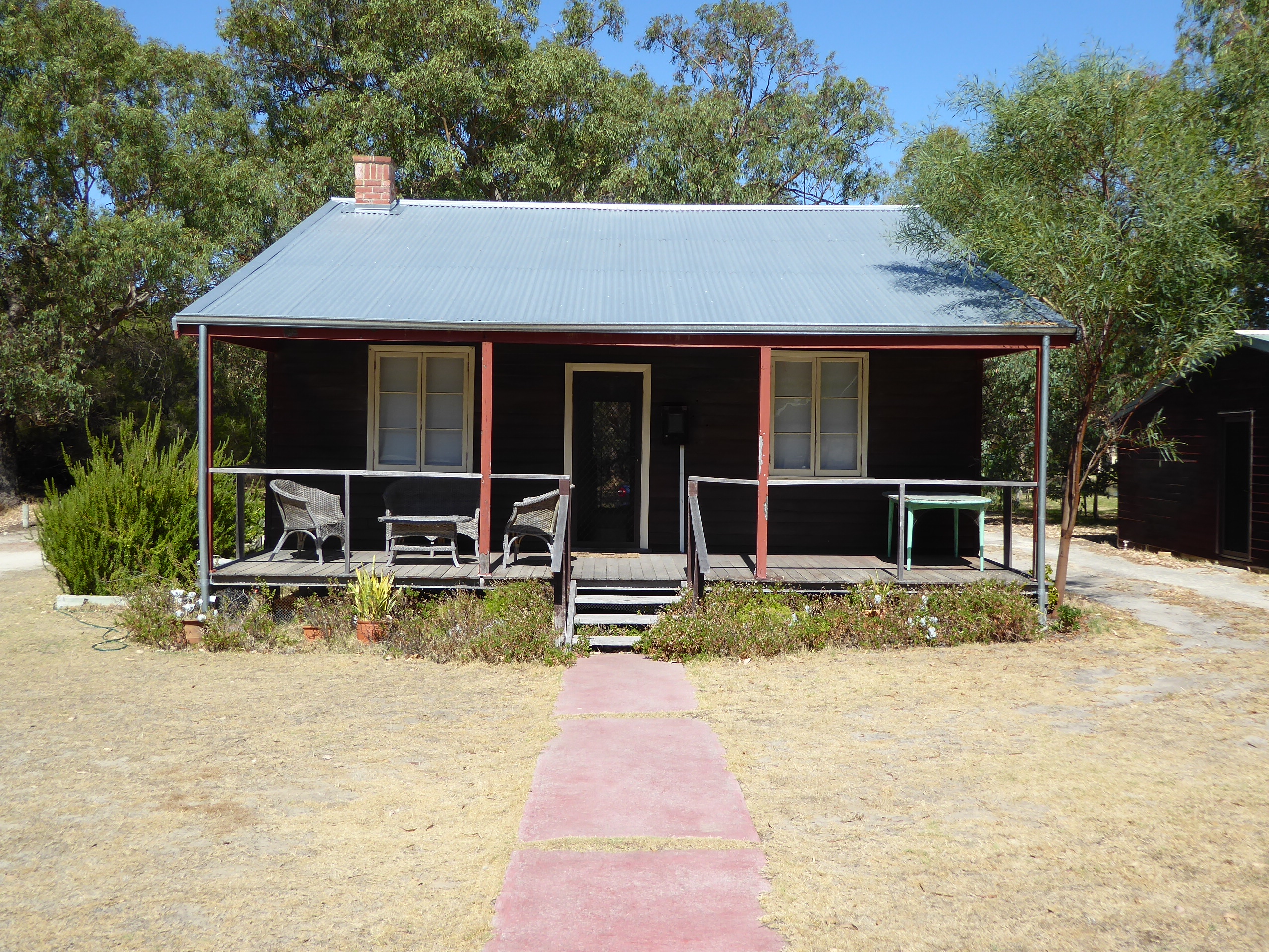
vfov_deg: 41.8
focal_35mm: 34
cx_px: 634
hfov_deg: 54.0
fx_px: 1246
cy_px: 476
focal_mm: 5.8
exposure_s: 1/640
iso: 80
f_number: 3.6
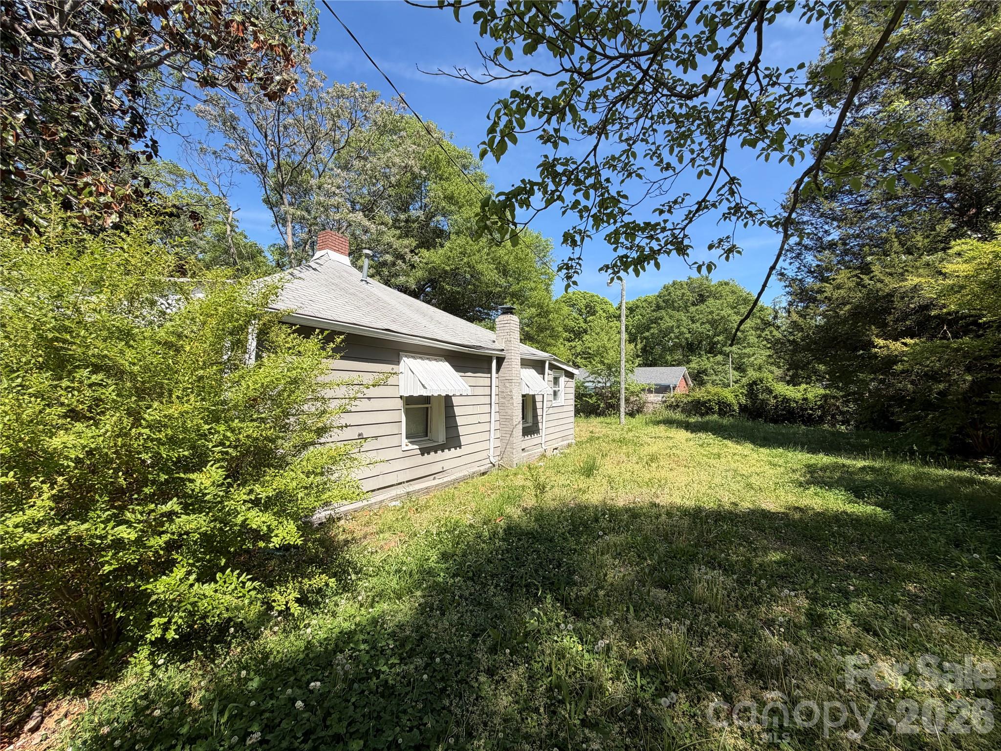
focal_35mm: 14
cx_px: 500
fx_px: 405
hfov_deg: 102.1
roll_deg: +0.3
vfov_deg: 85.7
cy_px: 376
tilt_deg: +5.9
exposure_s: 1/770
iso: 40
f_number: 2.2
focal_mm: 2.22
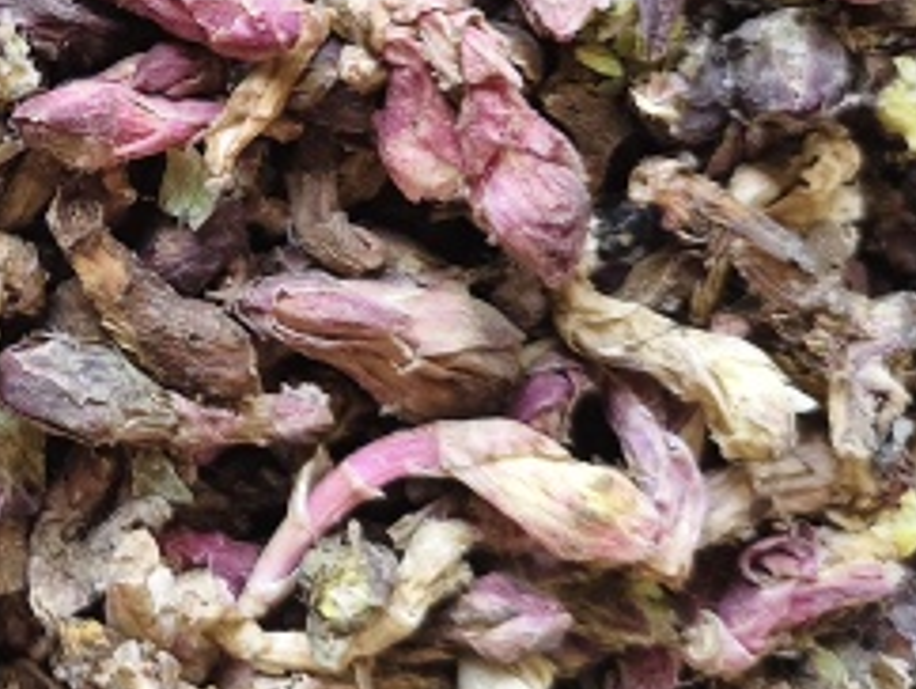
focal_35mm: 76
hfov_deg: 23.6
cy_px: -15
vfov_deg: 18.8
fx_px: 2013
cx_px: -151
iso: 1791
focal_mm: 5.56
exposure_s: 1/510
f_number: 1.88
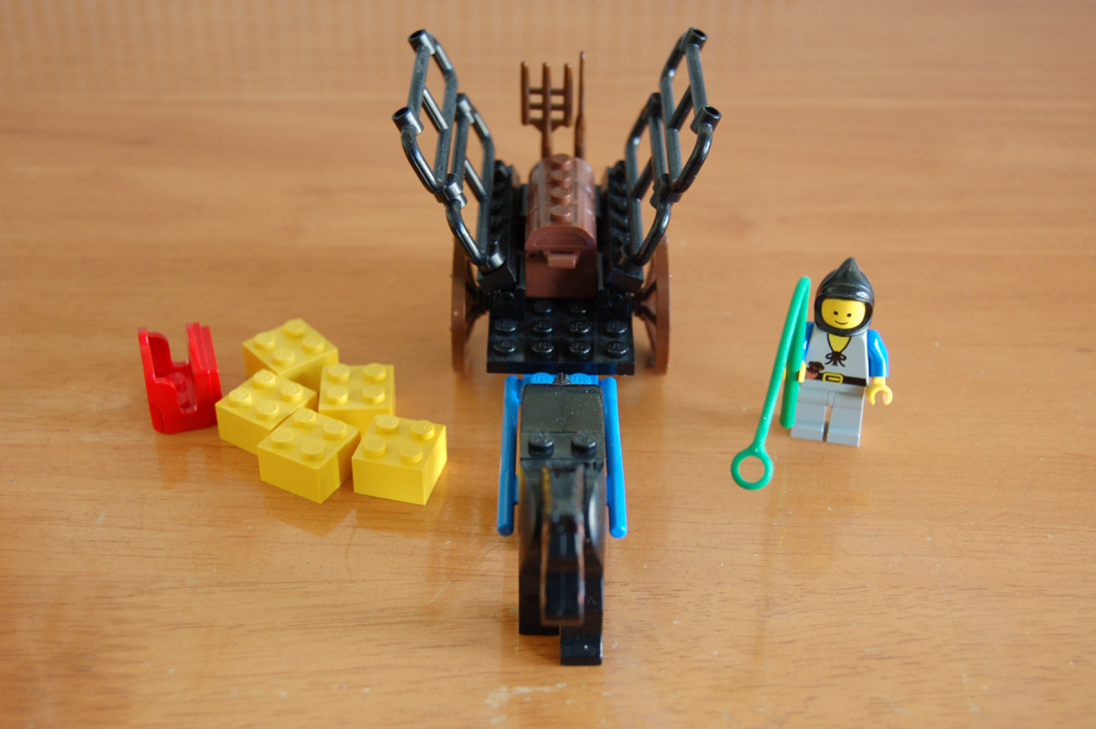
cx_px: 548
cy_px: 364
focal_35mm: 52
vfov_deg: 25.7
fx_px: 1597
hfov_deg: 37.9
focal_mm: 35
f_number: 4.8
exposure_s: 1/20
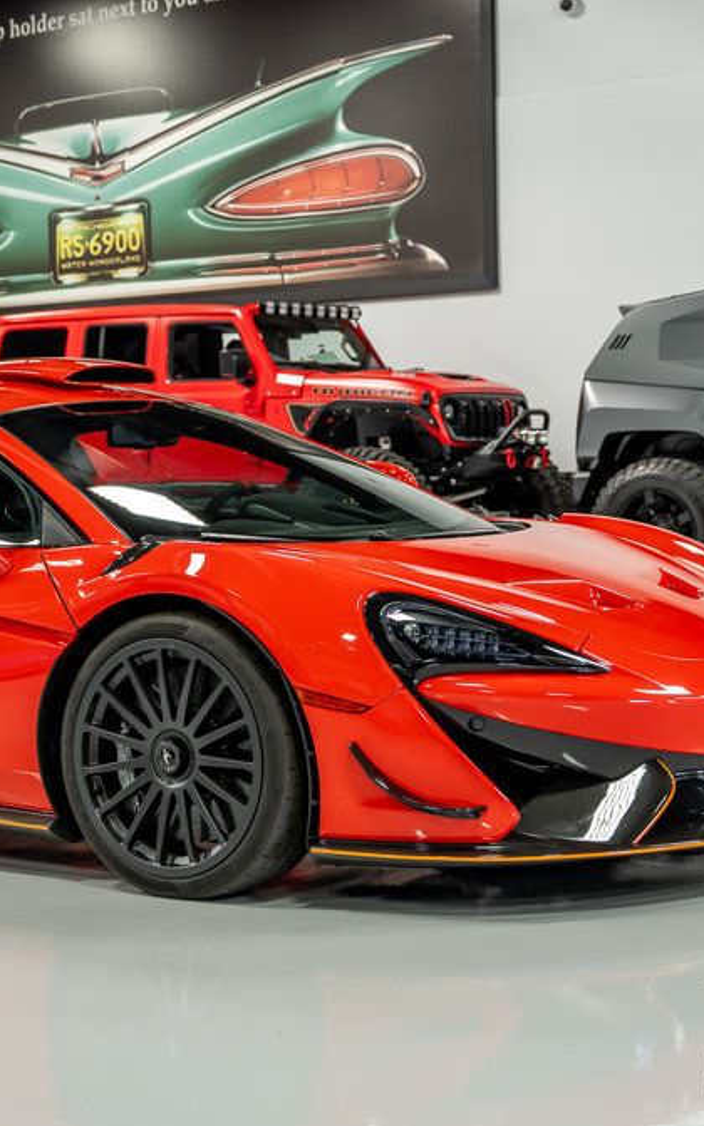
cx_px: 121
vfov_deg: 28.2
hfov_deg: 17.7
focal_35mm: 73
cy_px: 571
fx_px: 2241
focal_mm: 47
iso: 800
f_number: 5
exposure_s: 1/60
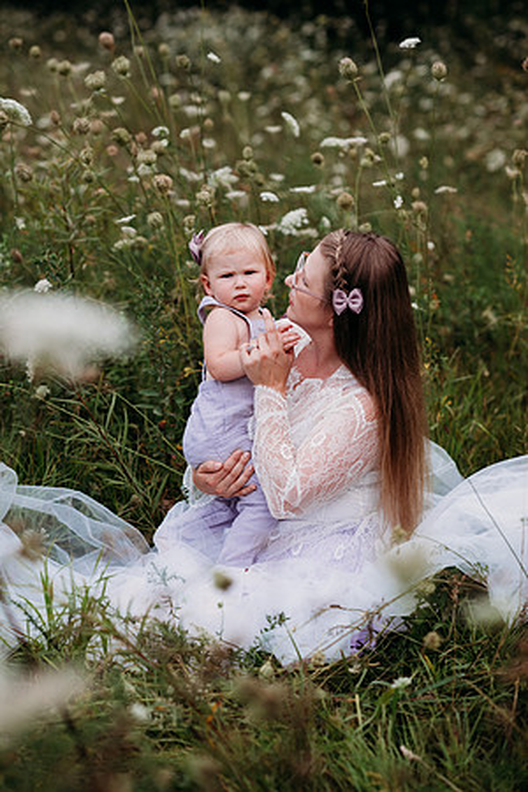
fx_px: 1870
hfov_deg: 16.1
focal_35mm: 85
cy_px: 396
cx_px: 264
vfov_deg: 23.9
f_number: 2.8
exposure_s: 1/1600
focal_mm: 85
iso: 320
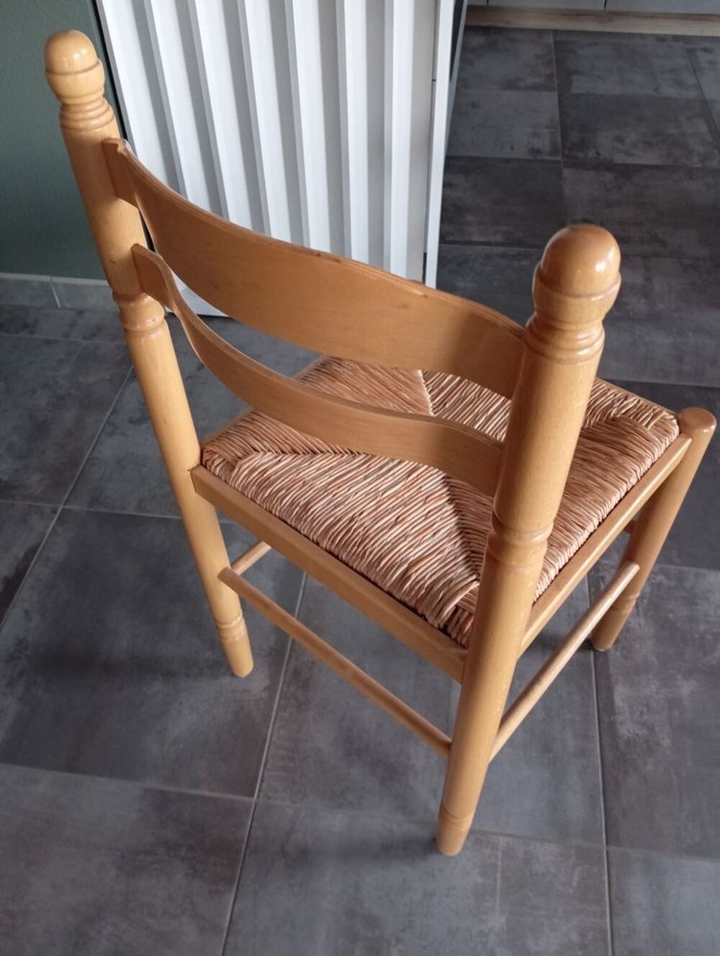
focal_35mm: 28
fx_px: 775
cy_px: 478
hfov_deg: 49.9
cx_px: 360
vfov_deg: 63.4
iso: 1463
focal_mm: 4.22
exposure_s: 1/20
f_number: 1.8
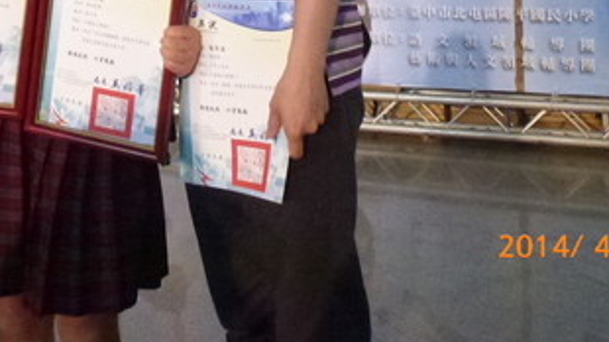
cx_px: 151
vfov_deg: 18.2
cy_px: -166
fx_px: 952
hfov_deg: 34.7
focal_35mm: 59
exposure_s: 1/80
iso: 800
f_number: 3.3
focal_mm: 4.3
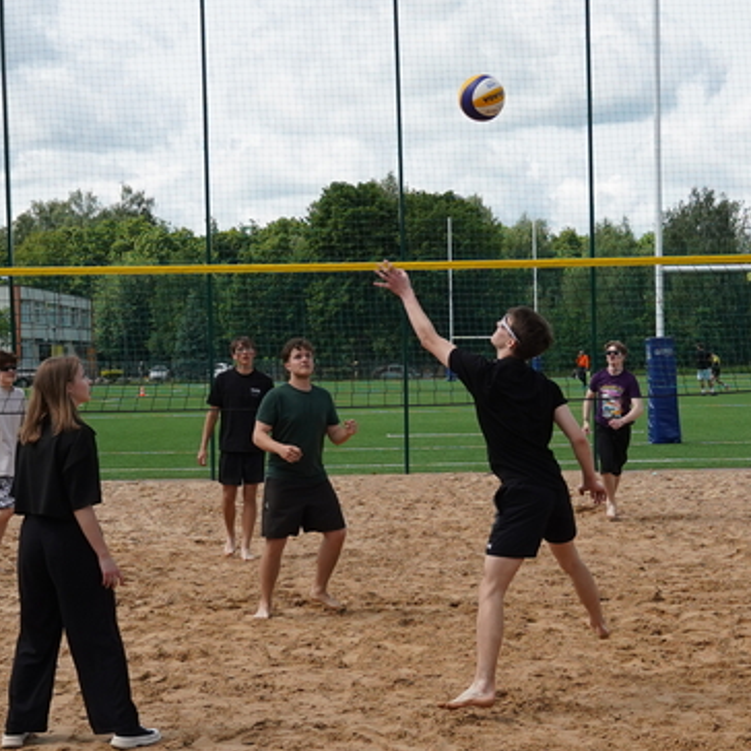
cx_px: 356
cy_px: 400
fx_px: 1890
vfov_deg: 22.5
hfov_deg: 22.5
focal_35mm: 77
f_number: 4.5
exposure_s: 1/2000
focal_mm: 27
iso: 320
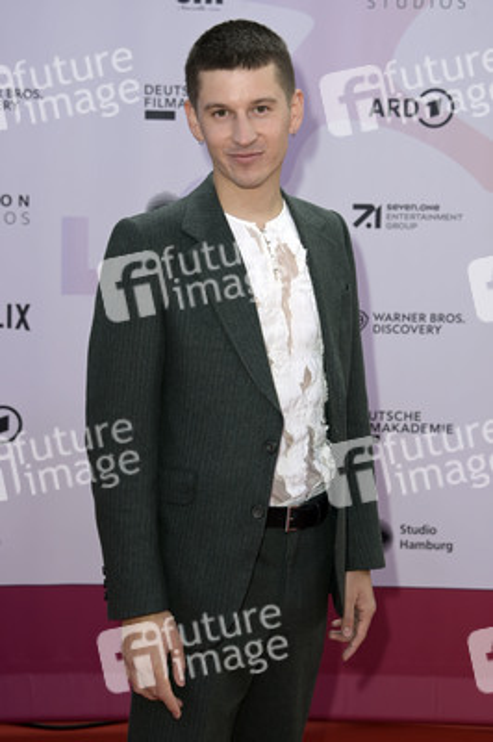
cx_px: 246
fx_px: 1276
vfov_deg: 32.4
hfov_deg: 21.9
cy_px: 371
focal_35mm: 62
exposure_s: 1/200
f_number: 5.6
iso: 250
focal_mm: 62
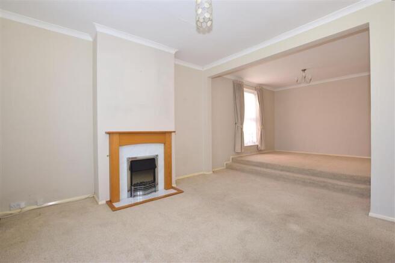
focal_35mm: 15
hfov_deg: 100.4
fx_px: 165
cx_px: 198
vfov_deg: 77.3
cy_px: 132
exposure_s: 1/40
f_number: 5.6
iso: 400
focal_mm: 10
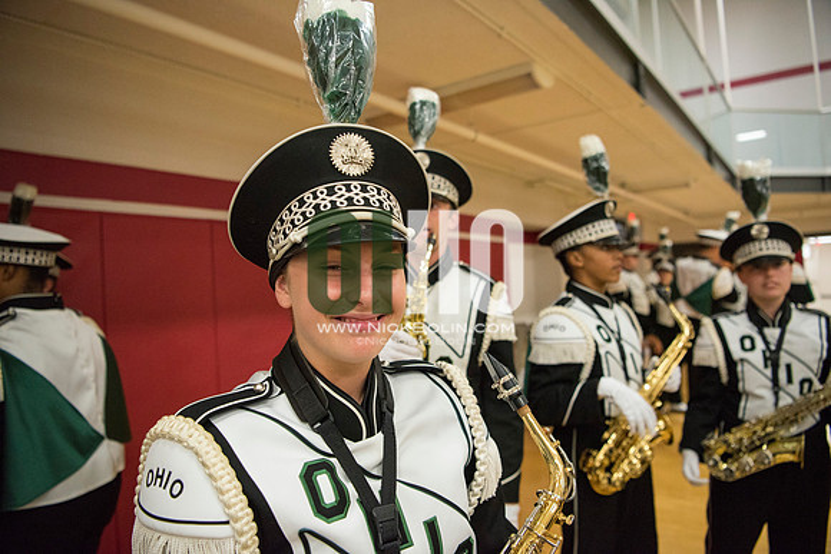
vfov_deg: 53.2
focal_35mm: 24
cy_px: 277
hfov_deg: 73.7
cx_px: 416
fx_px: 554
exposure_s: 1/500
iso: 2000
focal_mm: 24
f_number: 3.2
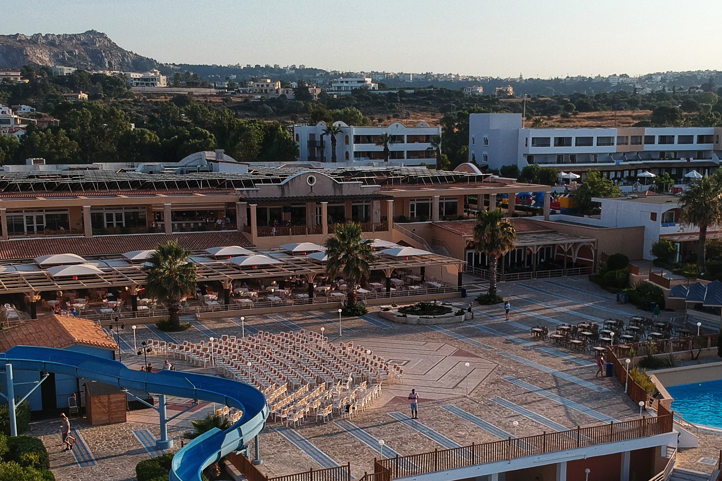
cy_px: 343
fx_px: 983
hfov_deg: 40.3
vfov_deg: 27.3
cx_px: 384
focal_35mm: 49
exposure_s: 1/800
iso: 100
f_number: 2.6
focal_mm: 4.49
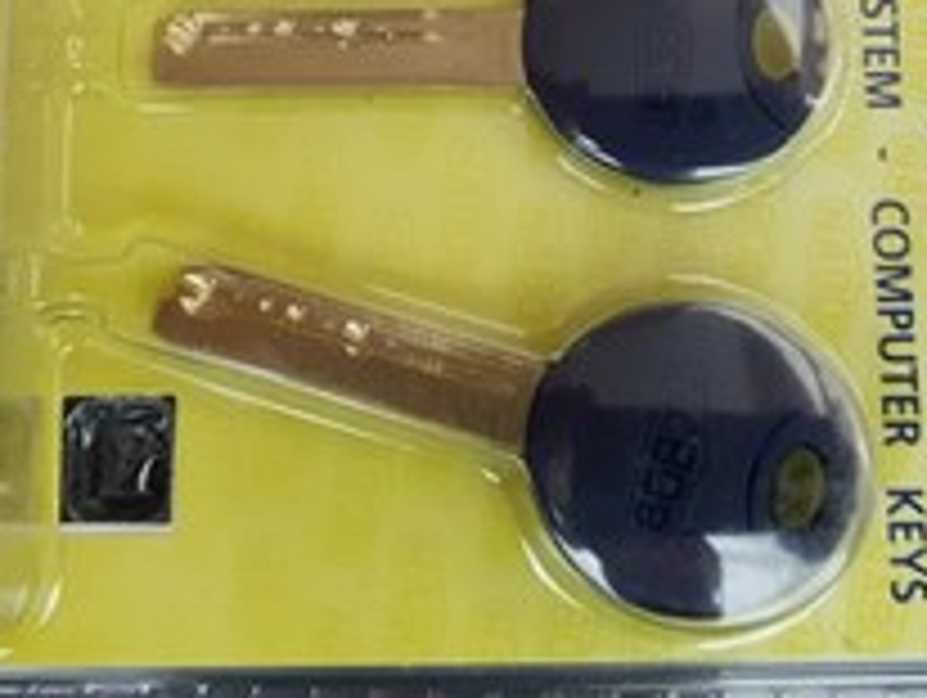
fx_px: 1689
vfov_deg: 22.6
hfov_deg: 30.7
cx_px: 490
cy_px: 43
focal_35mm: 63
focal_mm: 4.3
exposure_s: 1/33
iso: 320
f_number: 1.5
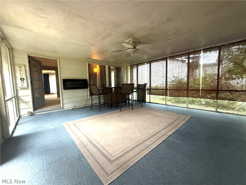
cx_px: 123
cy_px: 92
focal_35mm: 14
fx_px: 99
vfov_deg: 85.7
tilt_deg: -4.4
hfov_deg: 102.1
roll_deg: +1.6
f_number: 2.2
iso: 500
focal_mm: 2.22
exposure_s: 1/60
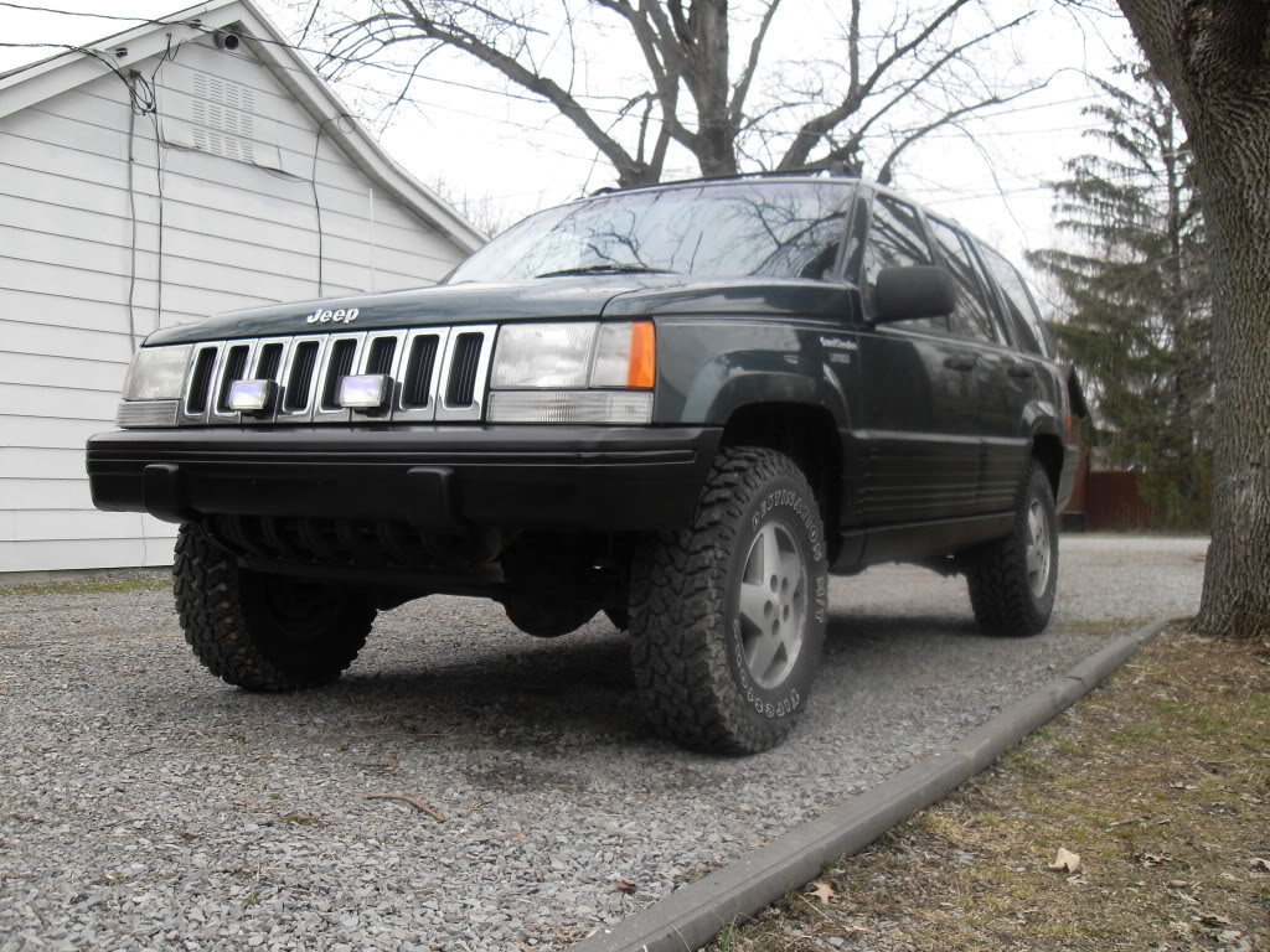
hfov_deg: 50.1
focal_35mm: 37
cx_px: 635
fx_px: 1357
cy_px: 476
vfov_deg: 38.7
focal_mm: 6.3
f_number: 2.8
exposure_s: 1/350
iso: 80
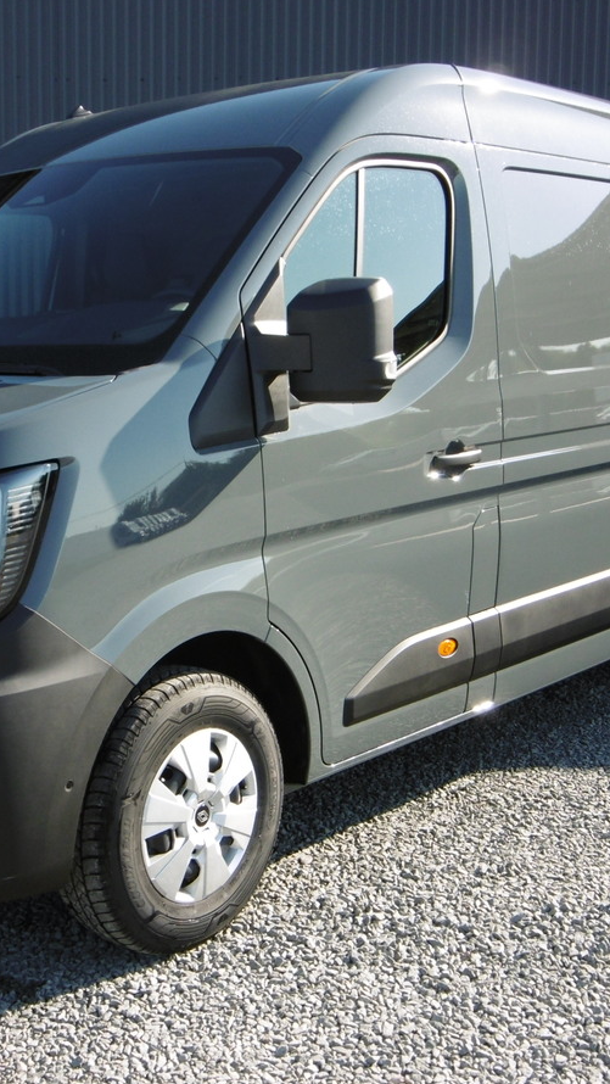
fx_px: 1351
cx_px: 192
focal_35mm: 47
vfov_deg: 43.7
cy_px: 544
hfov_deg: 25.3
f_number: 3.5
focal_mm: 5.8
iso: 100
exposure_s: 1/320
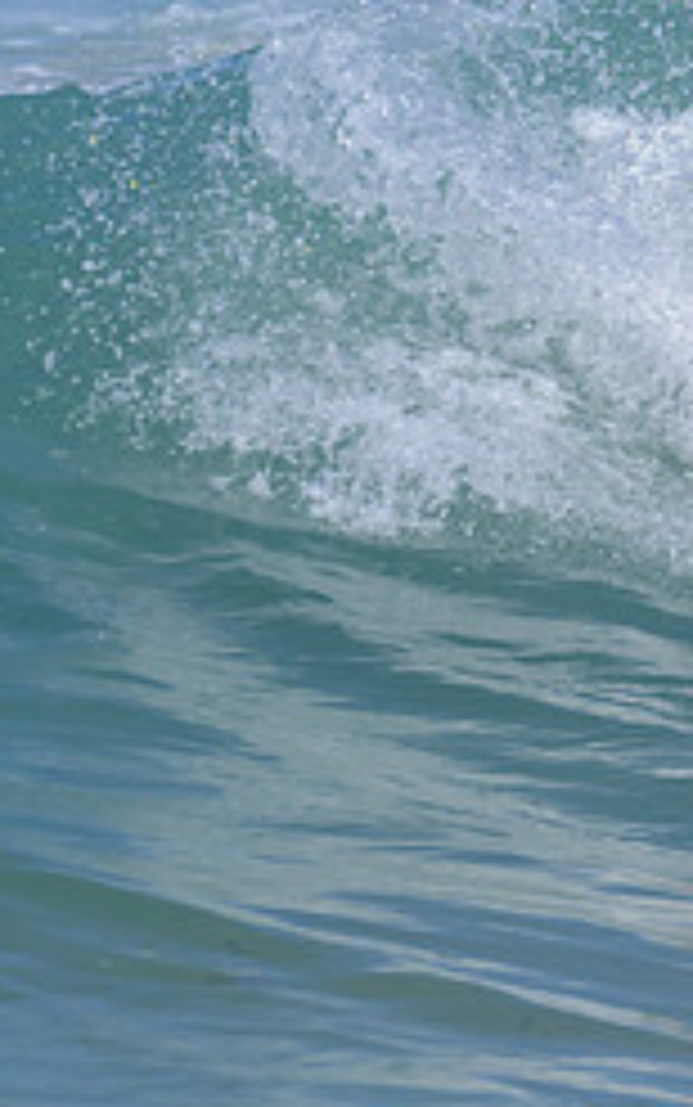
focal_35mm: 1373
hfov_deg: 1.0
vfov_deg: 1.5
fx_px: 41441
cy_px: 532
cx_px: 1030
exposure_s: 1/2000
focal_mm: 480
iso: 640
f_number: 11
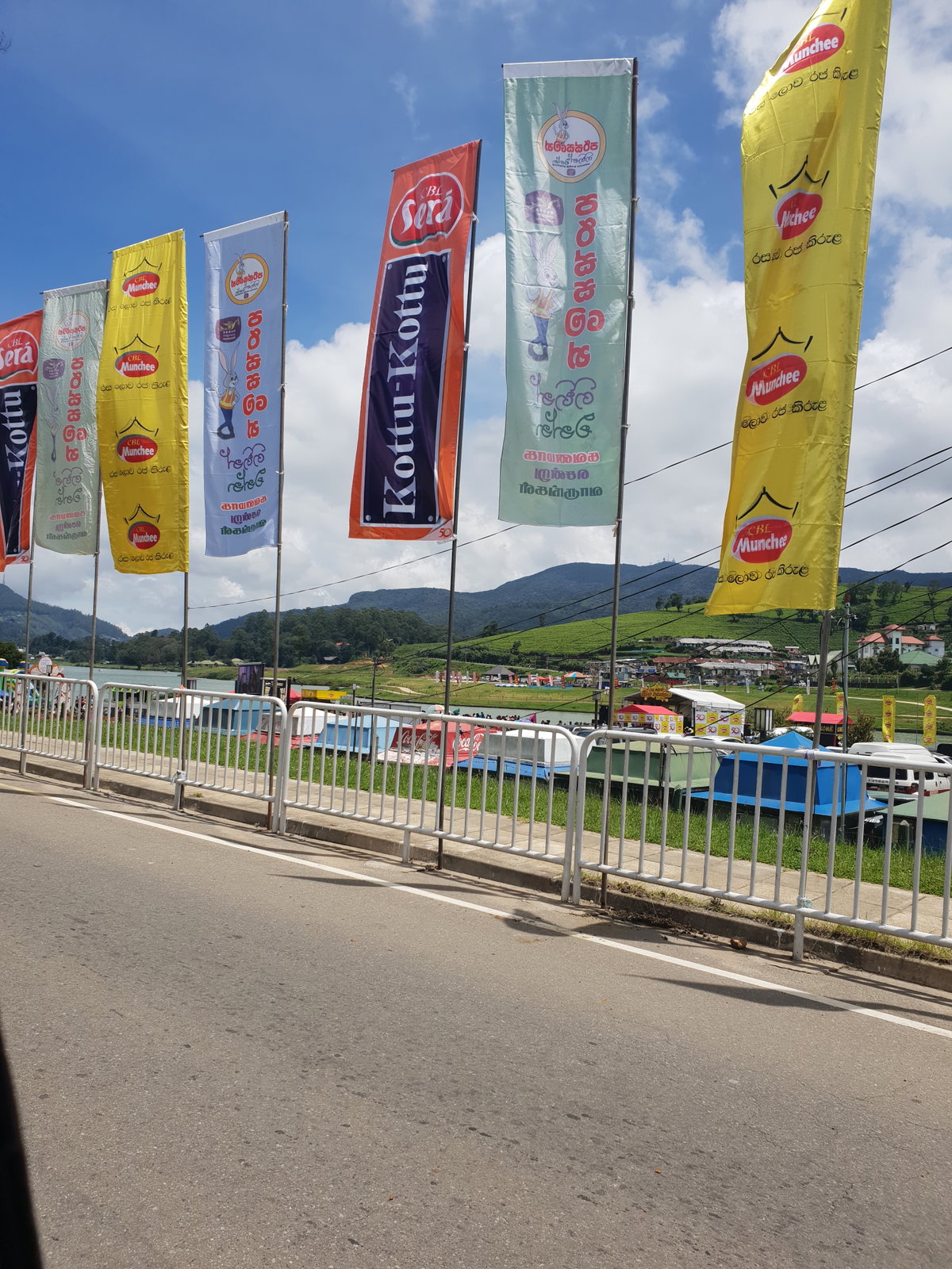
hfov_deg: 53.1
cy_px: 634
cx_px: 476
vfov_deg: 67.3
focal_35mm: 26
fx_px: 953
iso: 50
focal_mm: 4.3
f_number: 2.4
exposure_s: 1/2141
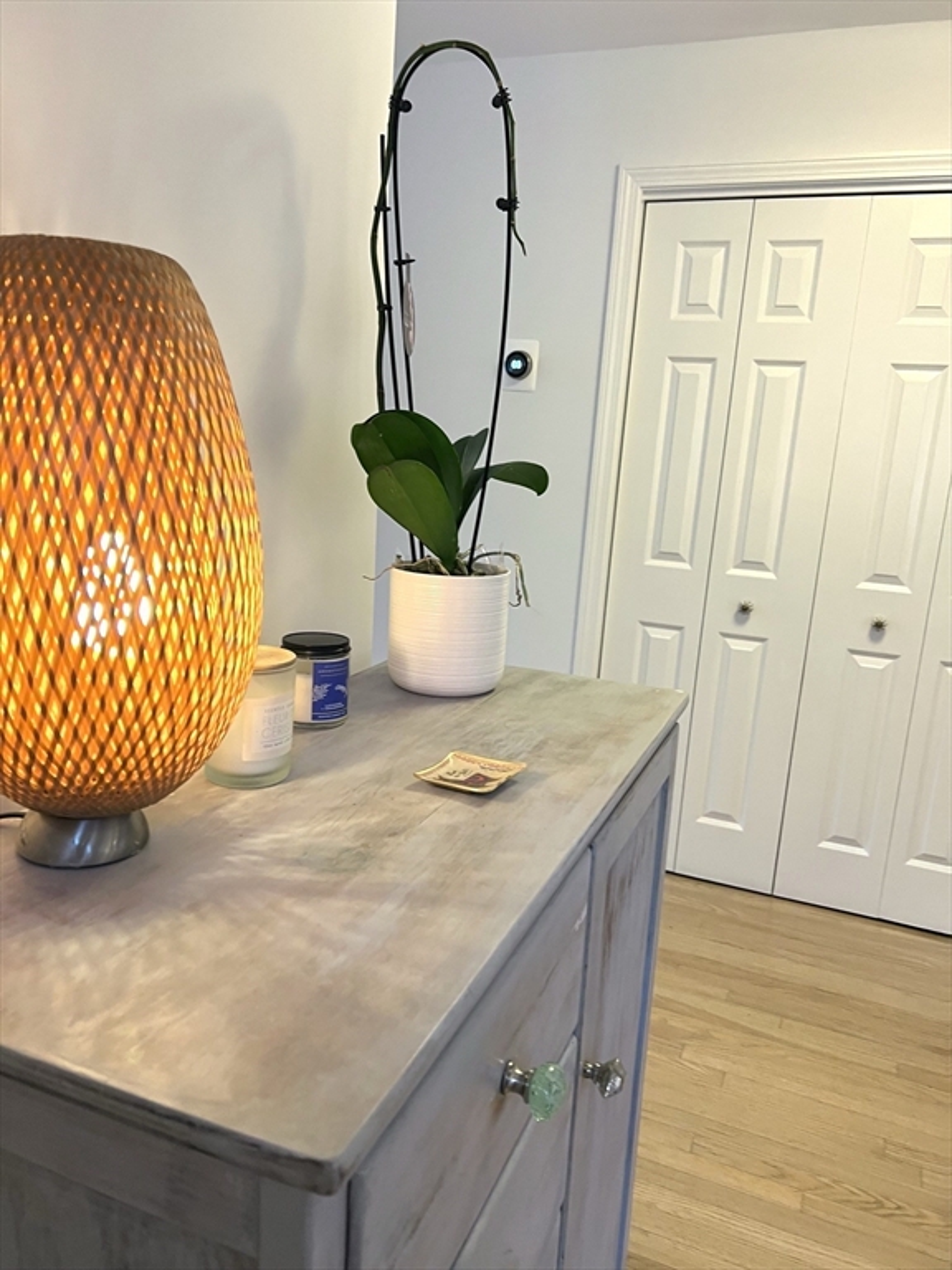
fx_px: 953
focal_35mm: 26
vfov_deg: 67.3
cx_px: 476
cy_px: 635
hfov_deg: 53.1
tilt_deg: -8.1
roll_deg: -5.5
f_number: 1.5
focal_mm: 5.7
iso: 125
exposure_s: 1/60
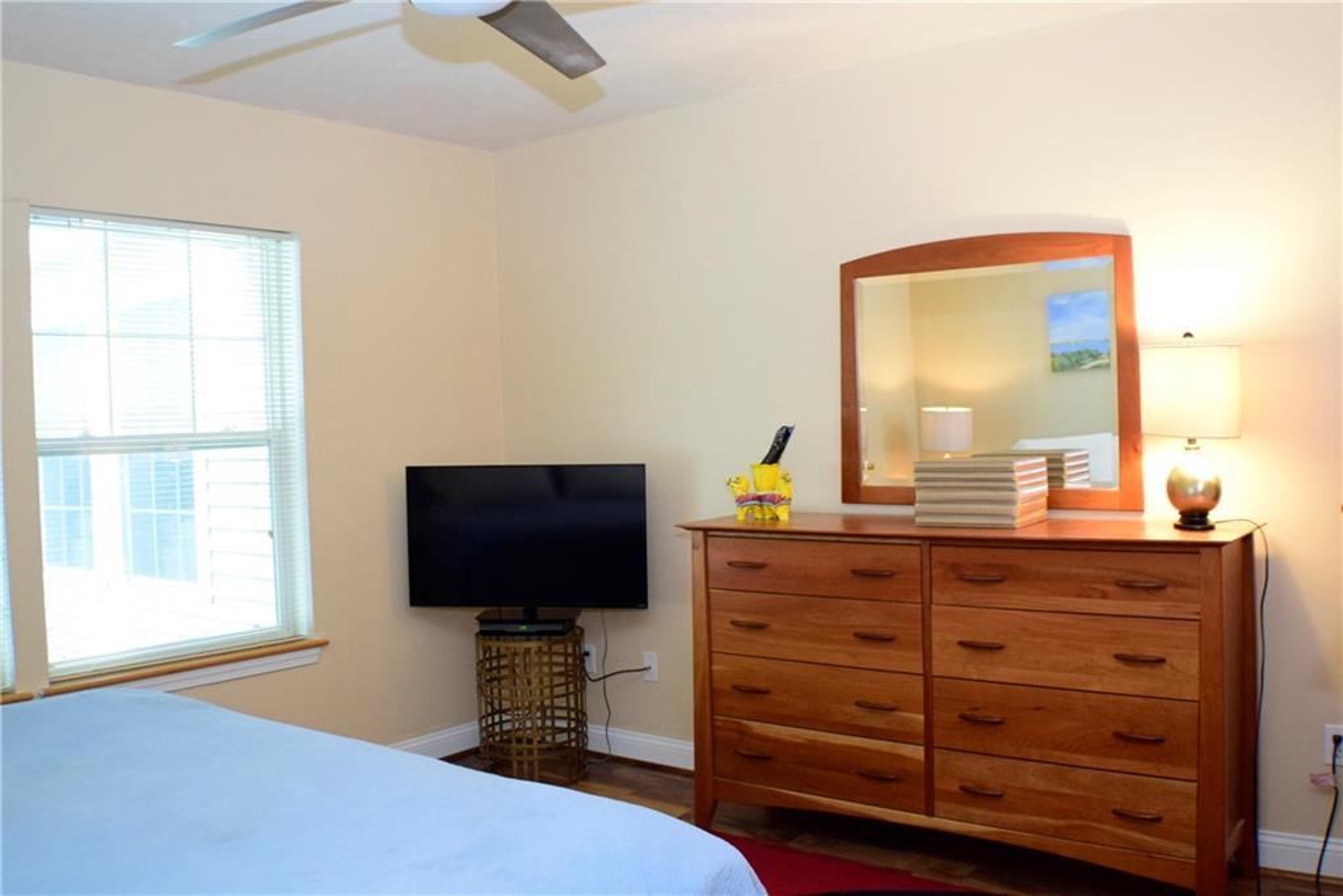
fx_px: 1567
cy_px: 448
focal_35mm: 42
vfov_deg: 31.9
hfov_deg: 46.4
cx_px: 672
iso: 2500
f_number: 5
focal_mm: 28
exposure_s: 1/50
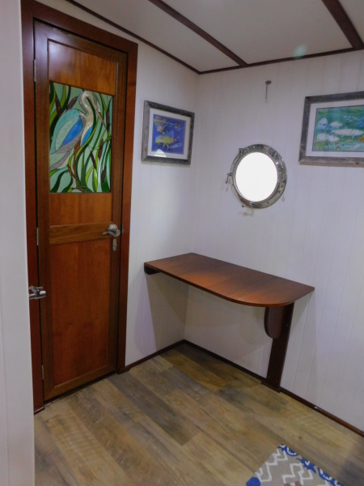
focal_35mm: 23
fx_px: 322
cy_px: 243
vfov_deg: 73.9
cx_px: 182
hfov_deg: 58.9
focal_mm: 4
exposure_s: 1/8
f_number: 3
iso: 560
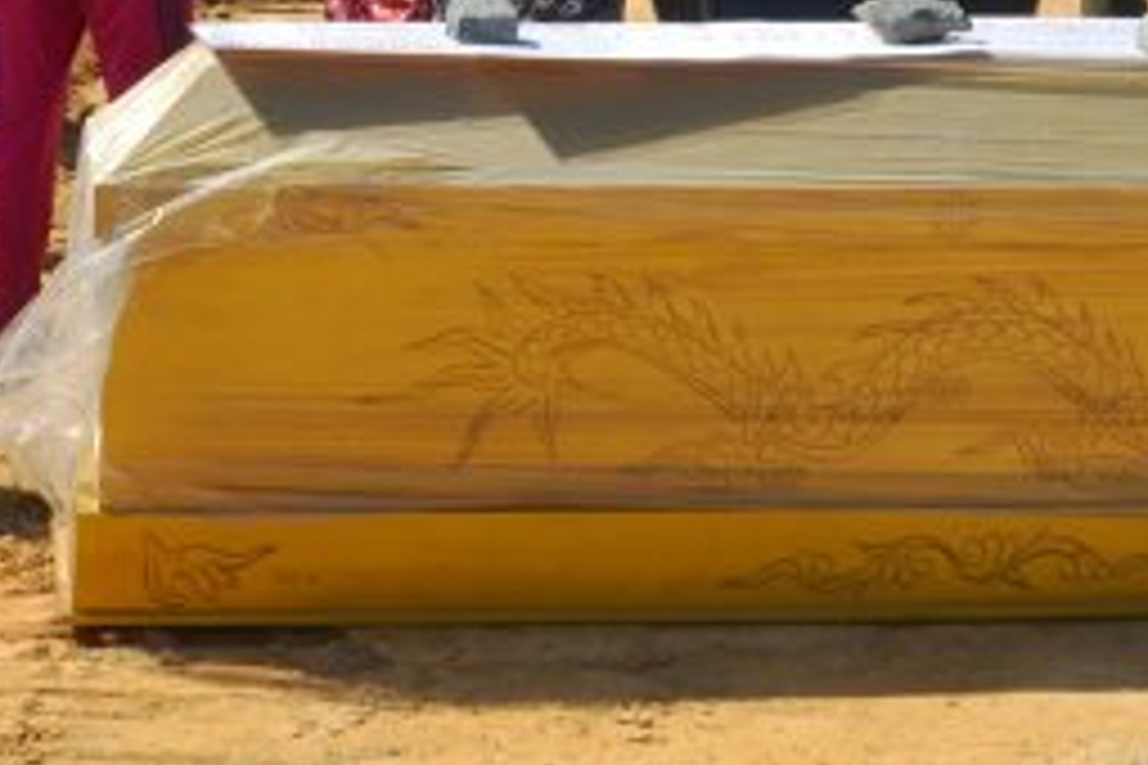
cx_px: 673
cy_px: -214
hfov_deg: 16.4
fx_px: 3986
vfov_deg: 10.7
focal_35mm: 125
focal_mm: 32
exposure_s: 1/250
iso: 100
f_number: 8
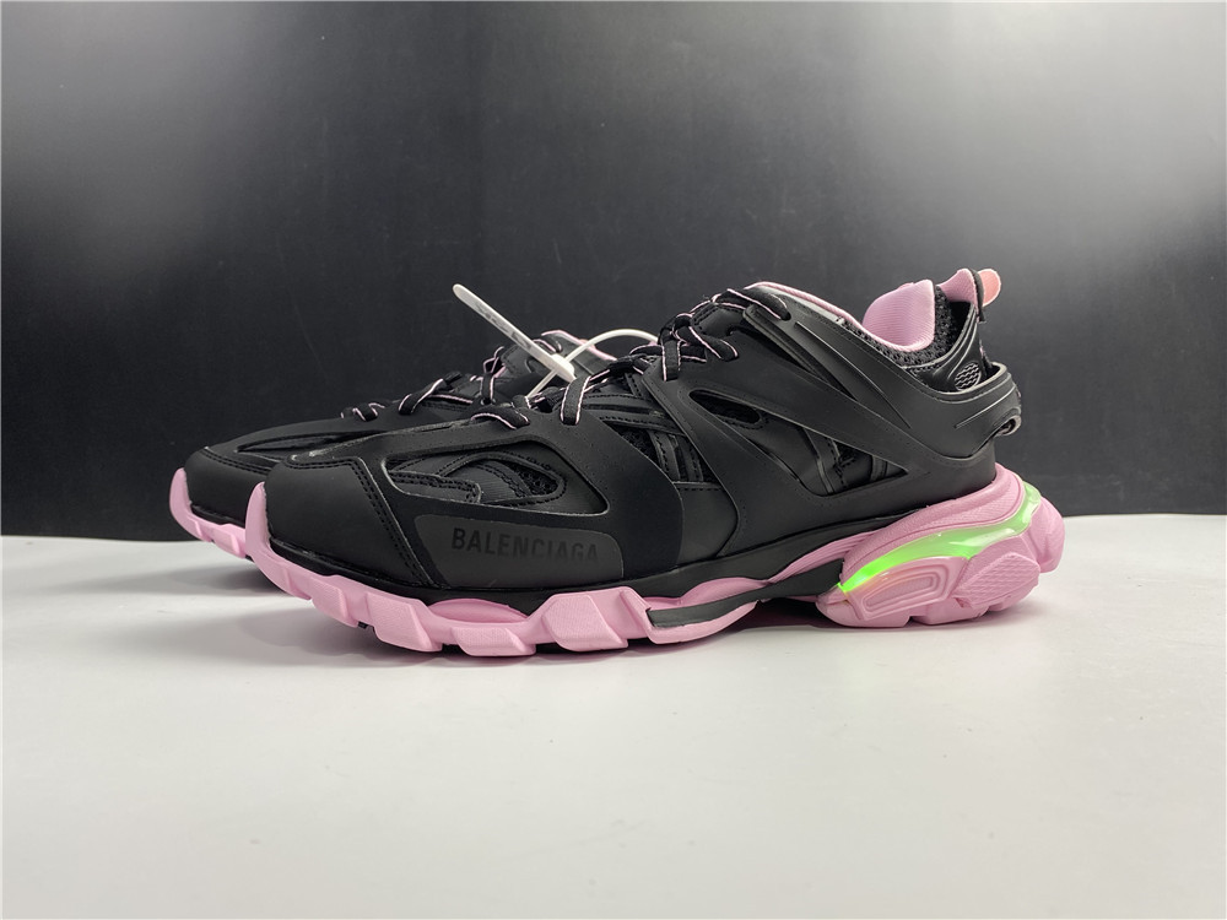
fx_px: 922
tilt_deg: +1.8
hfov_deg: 67.3
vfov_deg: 53.1
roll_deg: +2.0
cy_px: 460
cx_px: 614
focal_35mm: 26
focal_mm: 4.25
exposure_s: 1/100
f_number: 1.8
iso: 80
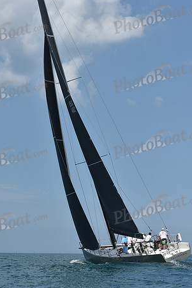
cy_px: 119
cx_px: 81
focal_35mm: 90
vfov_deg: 22.6
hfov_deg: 15.2
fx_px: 719
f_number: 9
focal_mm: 70
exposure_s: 1/1250
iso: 250
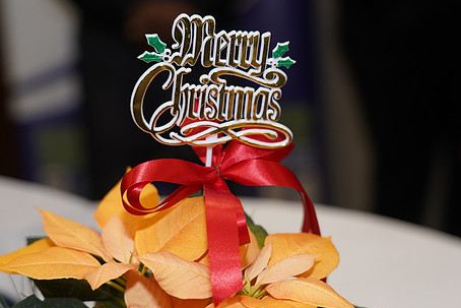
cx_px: 221
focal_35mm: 78
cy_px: 176
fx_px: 999
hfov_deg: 26.0
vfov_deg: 17.5
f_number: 4
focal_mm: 61
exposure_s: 1/200
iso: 800
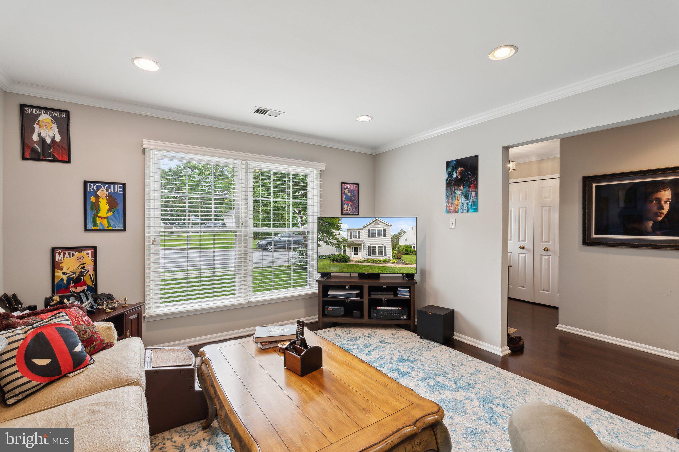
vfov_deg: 73.7
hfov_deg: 96.7
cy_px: 226
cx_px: 340
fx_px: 302
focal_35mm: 16
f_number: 7.1
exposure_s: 1/15
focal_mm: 16
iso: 200
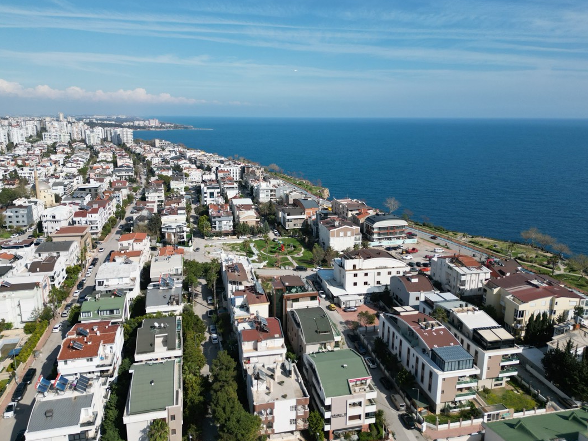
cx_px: 286
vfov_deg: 54.9
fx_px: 425
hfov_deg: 69.4
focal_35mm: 25
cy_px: 213
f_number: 1.7
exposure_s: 1/5000
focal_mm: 6.72
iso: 200
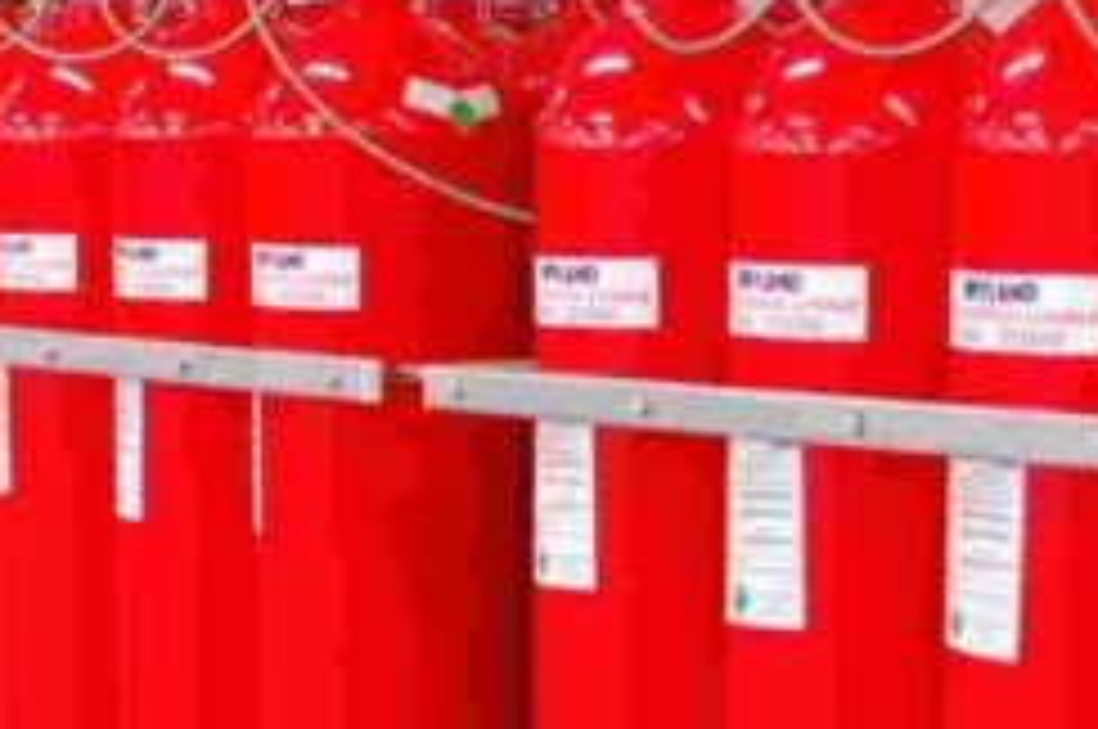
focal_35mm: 126
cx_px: 540
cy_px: 614
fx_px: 3838
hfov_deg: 16.3
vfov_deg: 10.8
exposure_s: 1/60
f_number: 4.5
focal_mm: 20
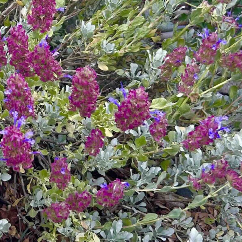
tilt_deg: -41.8
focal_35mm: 78
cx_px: -108
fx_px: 617
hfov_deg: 19.6
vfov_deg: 21.8
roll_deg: +5.4
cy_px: 38
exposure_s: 1/347
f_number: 1.5
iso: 50
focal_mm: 5.7
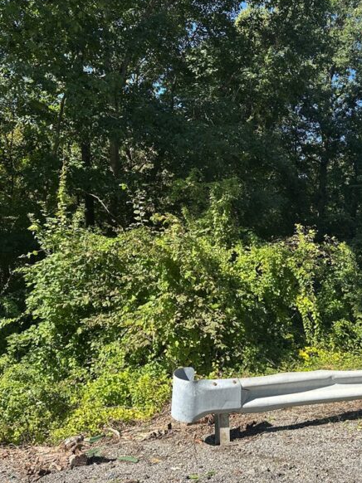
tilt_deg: +0.1
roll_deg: -3.8
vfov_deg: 55.4
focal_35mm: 33
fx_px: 460
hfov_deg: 42.8
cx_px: 212
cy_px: 237
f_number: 1.78
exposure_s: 1/1095
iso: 80
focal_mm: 6.86
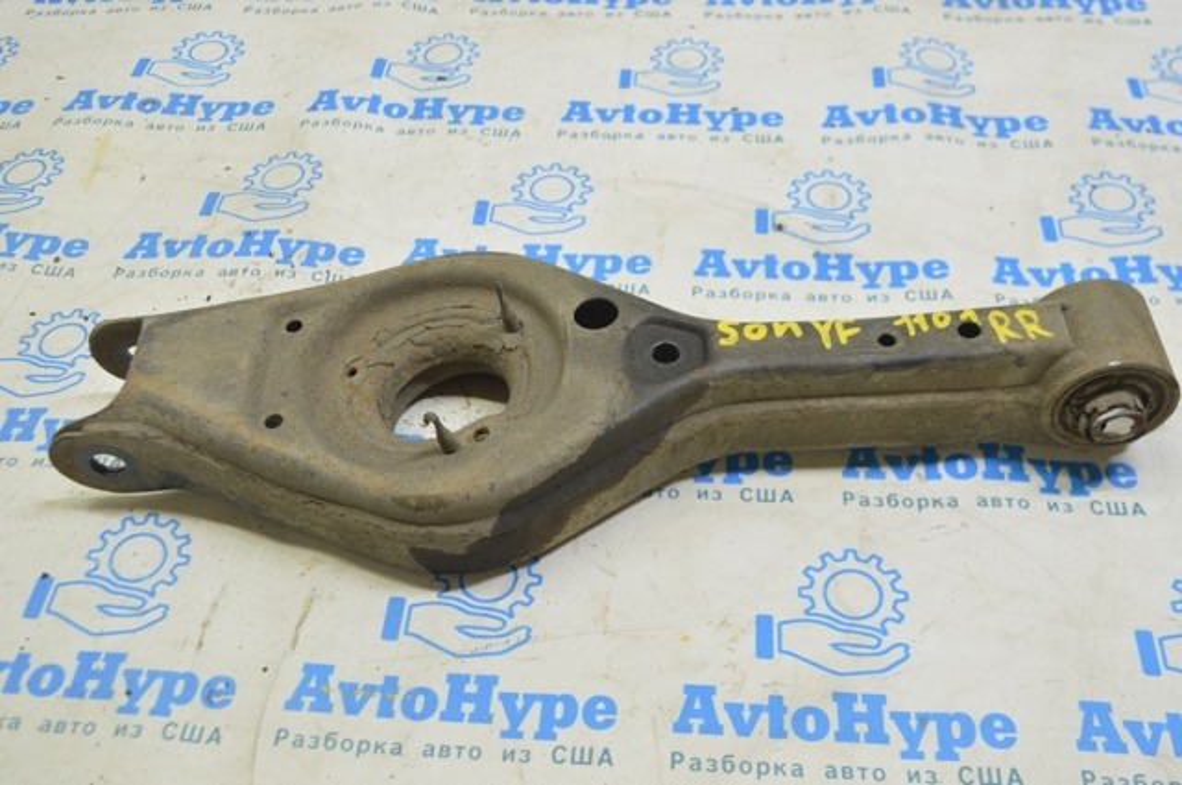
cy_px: 392
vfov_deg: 34.1
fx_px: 1279
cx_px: 591
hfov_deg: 49.6
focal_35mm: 39
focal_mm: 26
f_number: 5.6
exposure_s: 1/20
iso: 400
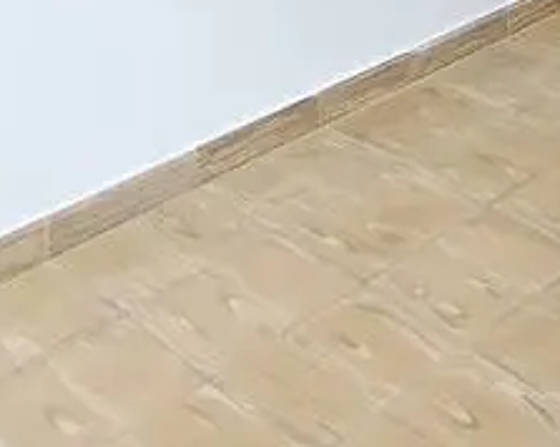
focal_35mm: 70
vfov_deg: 16.5
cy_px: -455
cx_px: 786
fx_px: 1159
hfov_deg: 23.1
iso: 102
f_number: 2.2
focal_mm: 1.65
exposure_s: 1/50
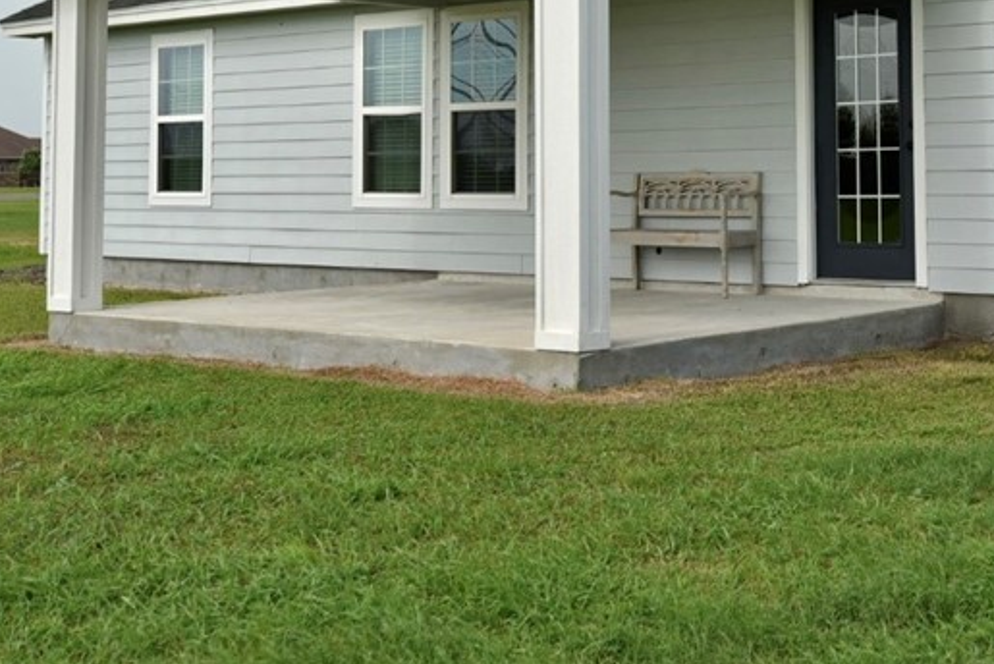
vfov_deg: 22.5
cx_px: 894
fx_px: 1630
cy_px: 73
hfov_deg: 32.3
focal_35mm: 59
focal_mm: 28
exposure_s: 1/1600
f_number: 5.6
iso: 200
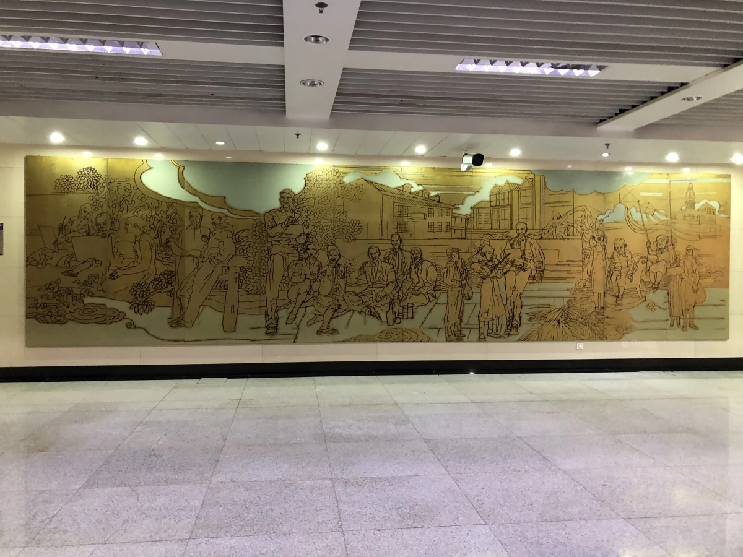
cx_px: 372
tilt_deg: -0.6
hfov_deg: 63.4
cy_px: 278
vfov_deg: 49.7
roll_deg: +0.2
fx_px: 601
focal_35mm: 28
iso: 100
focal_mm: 4
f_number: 1.8
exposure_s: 1/17
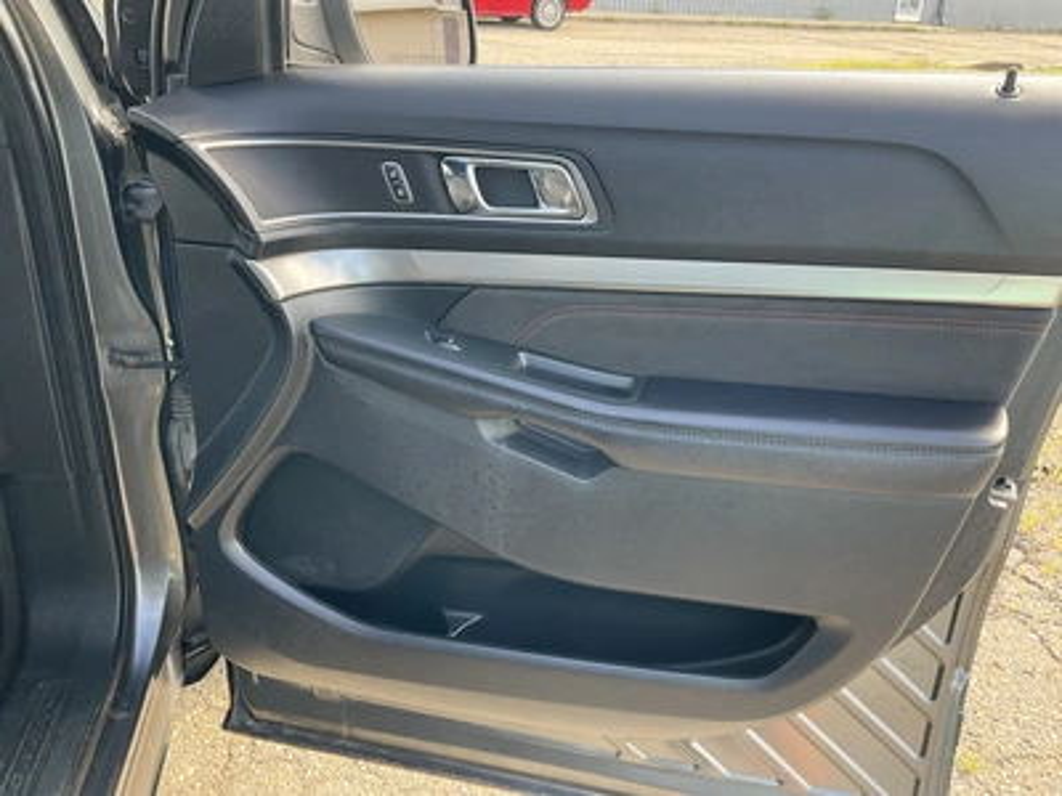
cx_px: 531
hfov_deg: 61.7
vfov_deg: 48.2
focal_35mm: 29
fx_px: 890
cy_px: 398
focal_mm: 3
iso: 50
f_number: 1.8
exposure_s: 1/122
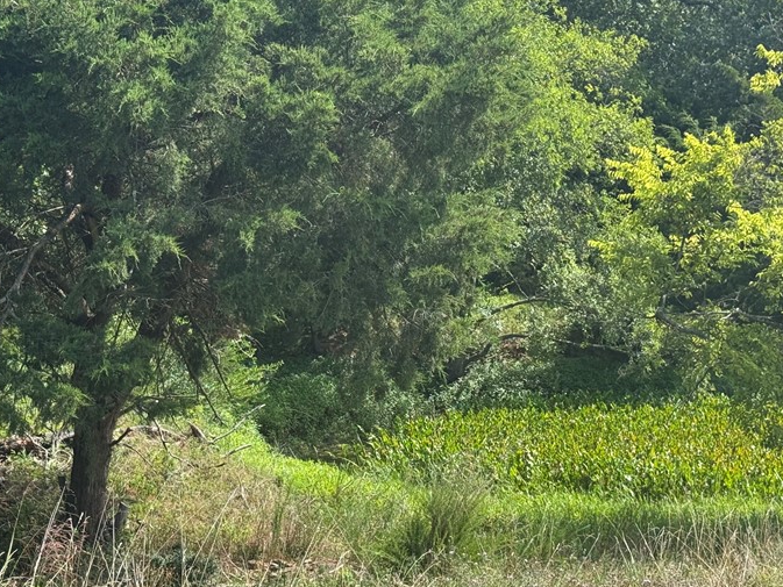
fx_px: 1652
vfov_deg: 20.1
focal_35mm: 73
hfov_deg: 26.6
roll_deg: -0.8
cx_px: 450
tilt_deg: -6.6
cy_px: 351
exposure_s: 1/1923
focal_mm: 6.76
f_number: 1.78
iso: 64
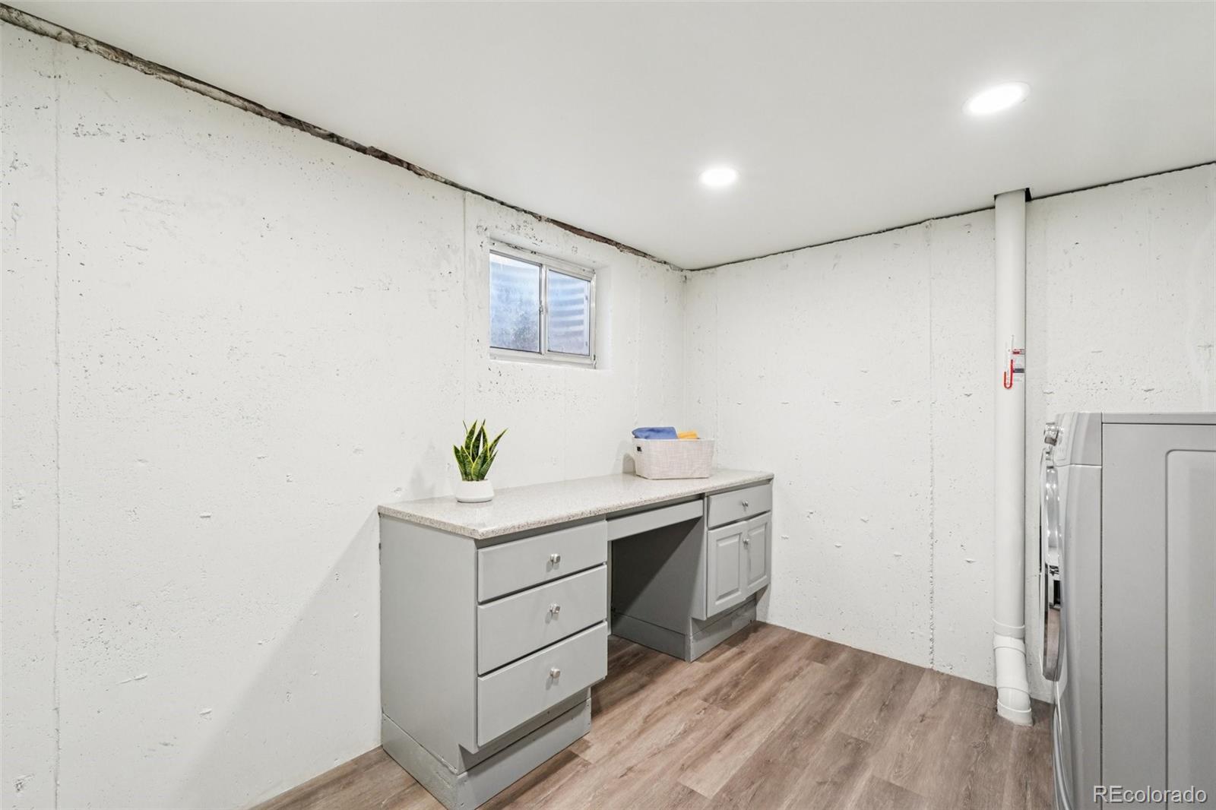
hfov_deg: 100.4
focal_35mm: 15
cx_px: 608
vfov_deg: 77.3
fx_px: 507
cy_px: 405
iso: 800
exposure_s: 1/6
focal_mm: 10
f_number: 8
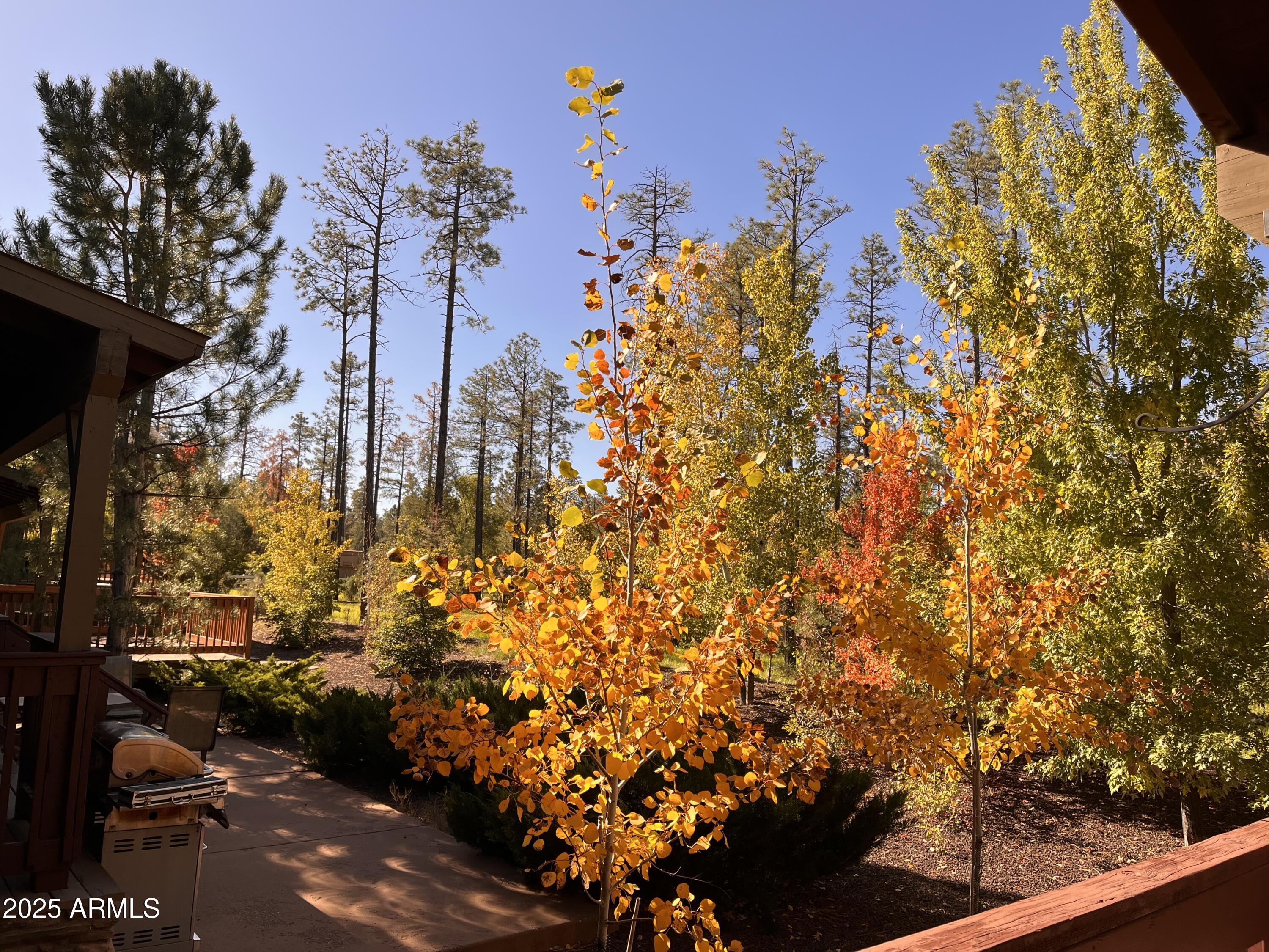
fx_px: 953
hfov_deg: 67.3
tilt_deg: +5.6
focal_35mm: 26
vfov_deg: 53.1
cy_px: 476
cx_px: 634
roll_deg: -1.4
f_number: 1.6
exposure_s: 1/246
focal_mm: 5.1
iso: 40
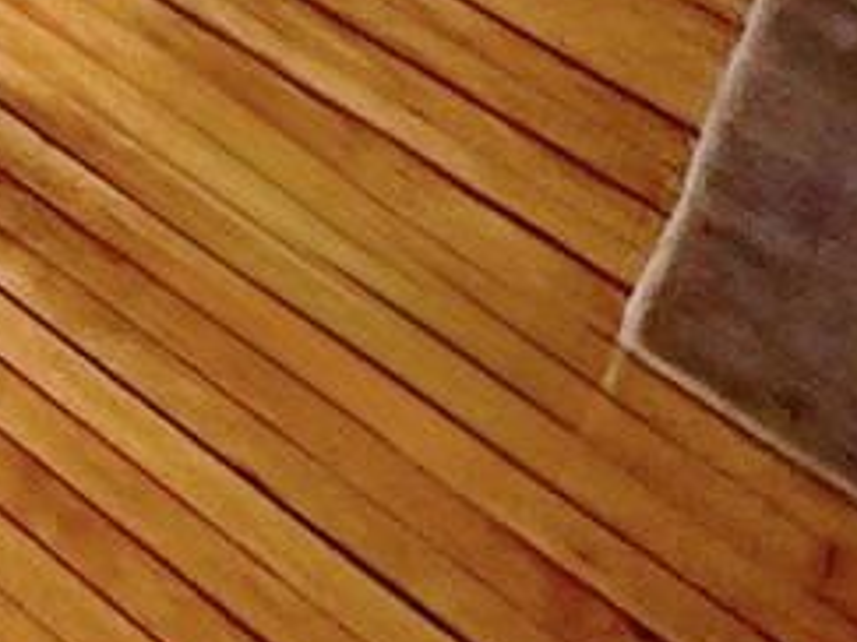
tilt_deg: -29.0
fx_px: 1905
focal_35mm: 77
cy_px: -903
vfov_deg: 13.7
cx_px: -931
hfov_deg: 17.1
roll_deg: +1.0
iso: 800
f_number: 1.8
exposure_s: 1/40
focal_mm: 1.57
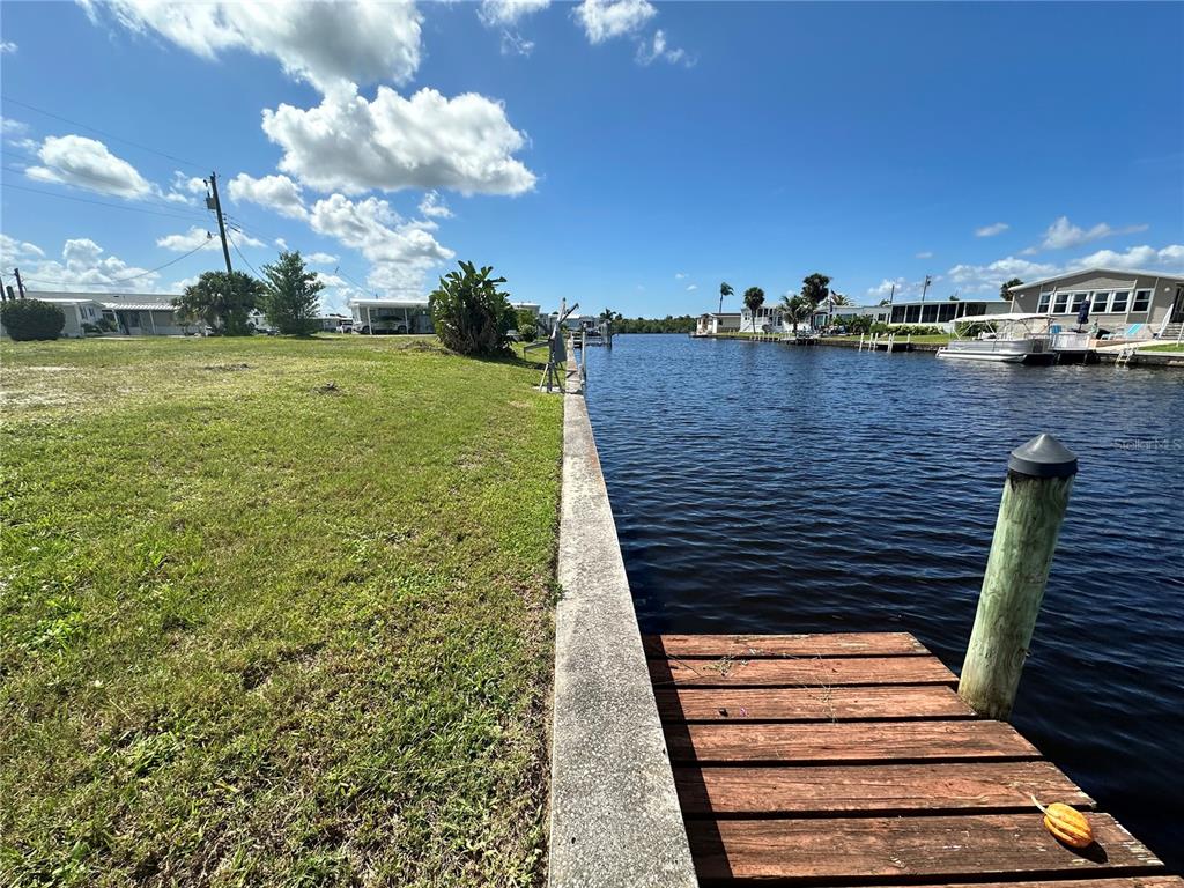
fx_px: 479
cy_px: 444
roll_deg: +0.5
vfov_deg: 85.7
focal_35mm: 14
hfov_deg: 102.1
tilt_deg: -13.2
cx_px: 592
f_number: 2.2
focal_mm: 2.22
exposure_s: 1/1984
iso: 50
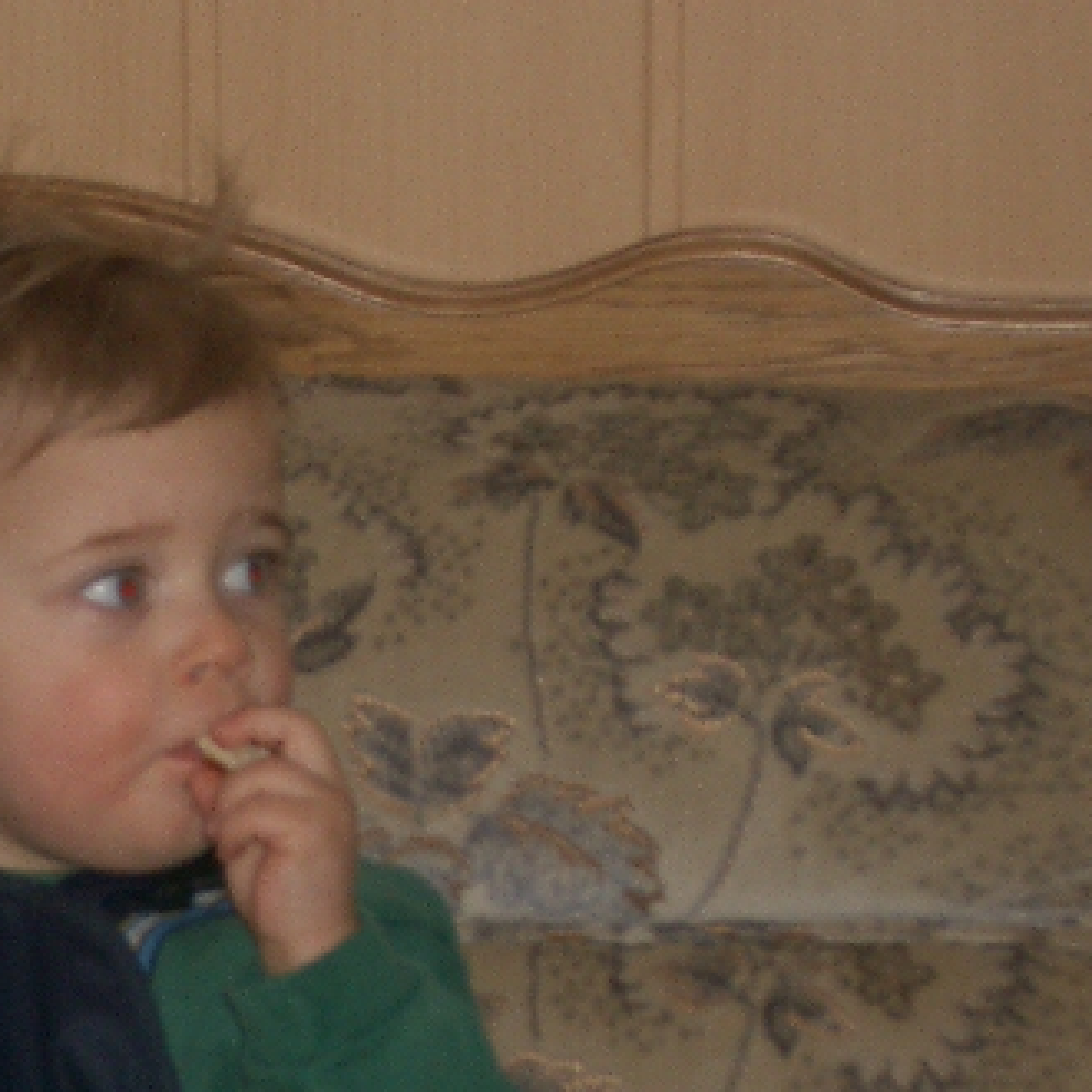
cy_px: 662
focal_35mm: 180
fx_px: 6424
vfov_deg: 9.7
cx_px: 63
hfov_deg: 9.7
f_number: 4.8
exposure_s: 1/40
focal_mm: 17.4
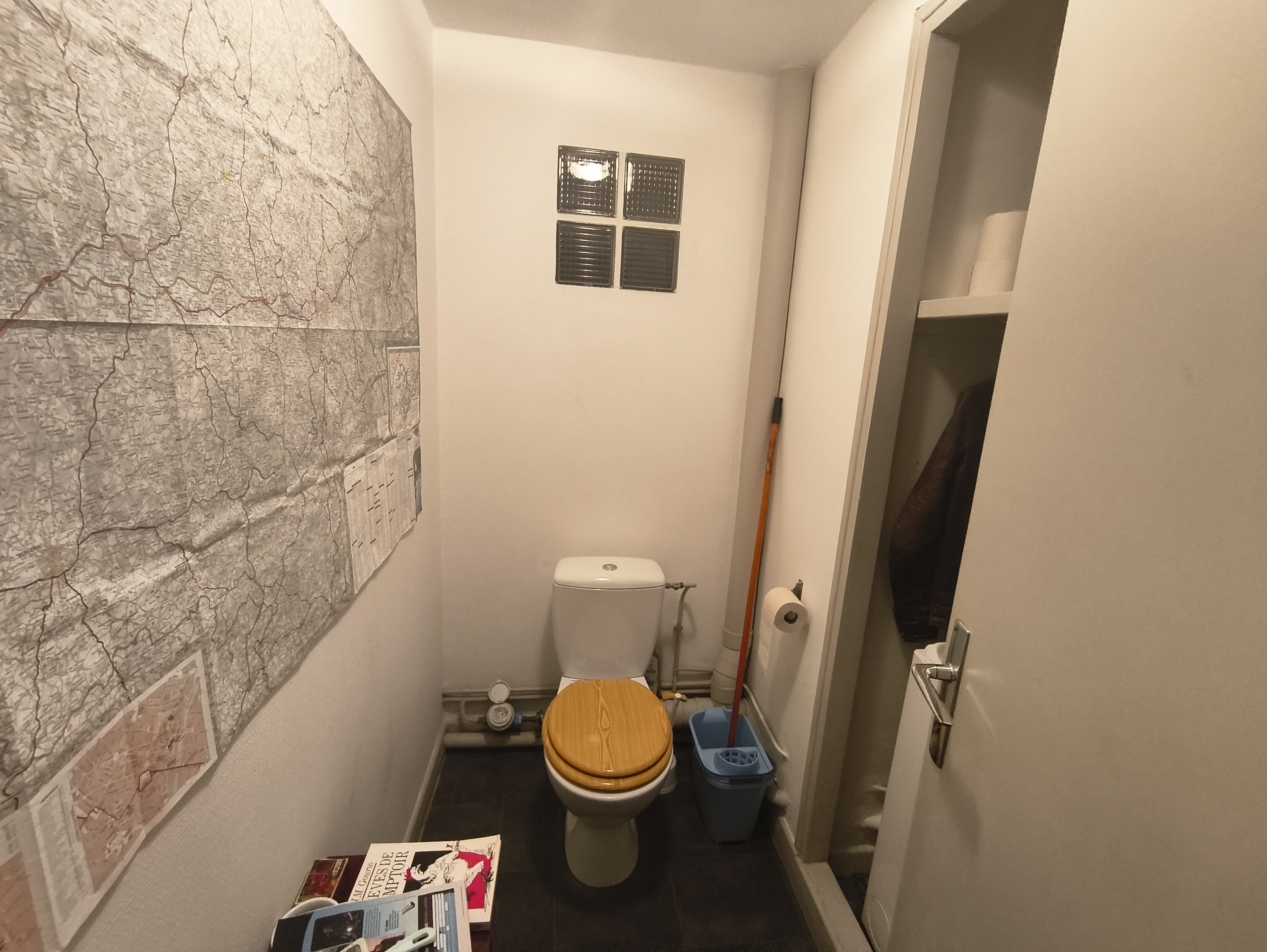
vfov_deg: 81.8
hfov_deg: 98.1
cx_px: 634
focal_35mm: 15
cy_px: 476
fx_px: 549
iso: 320
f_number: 2.2
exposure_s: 1/50
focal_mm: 1.65
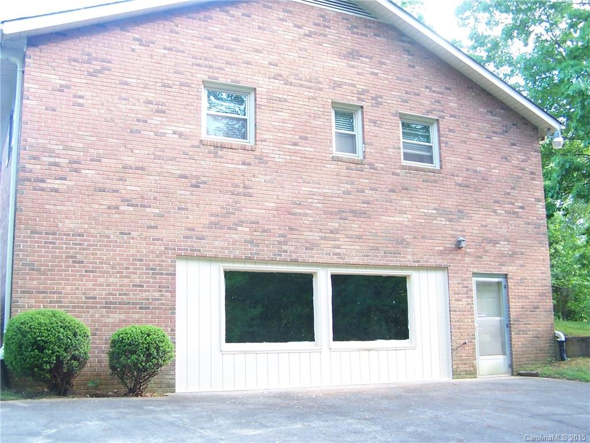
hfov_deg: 49.0
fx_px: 648
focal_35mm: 38
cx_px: 295
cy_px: 222
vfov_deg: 37.7
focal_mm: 6.3
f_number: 2.8
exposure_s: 1/30
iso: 80
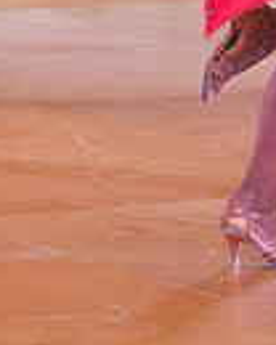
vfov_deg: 5.0
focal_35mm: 385
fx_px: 3931
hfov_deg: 4.0
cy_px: -199
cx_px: 415
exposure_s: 1/500
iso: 6400
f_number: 3.5
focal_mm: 92
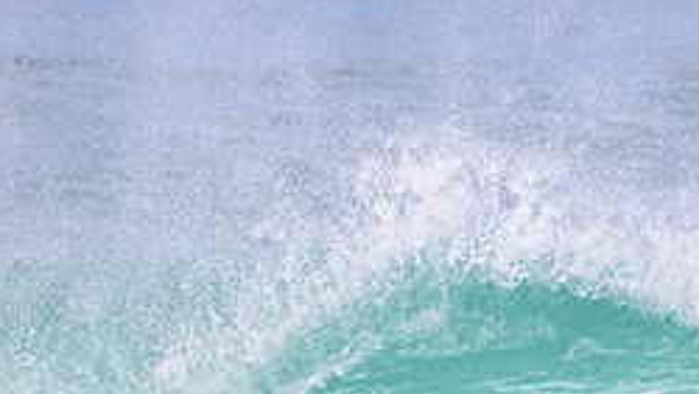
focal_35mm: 1944
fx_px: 36055
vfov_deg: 0.6
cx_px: 624
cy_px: 532
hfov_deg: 1.1
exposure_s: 1/2000
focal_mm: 800
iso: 1600
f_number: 11
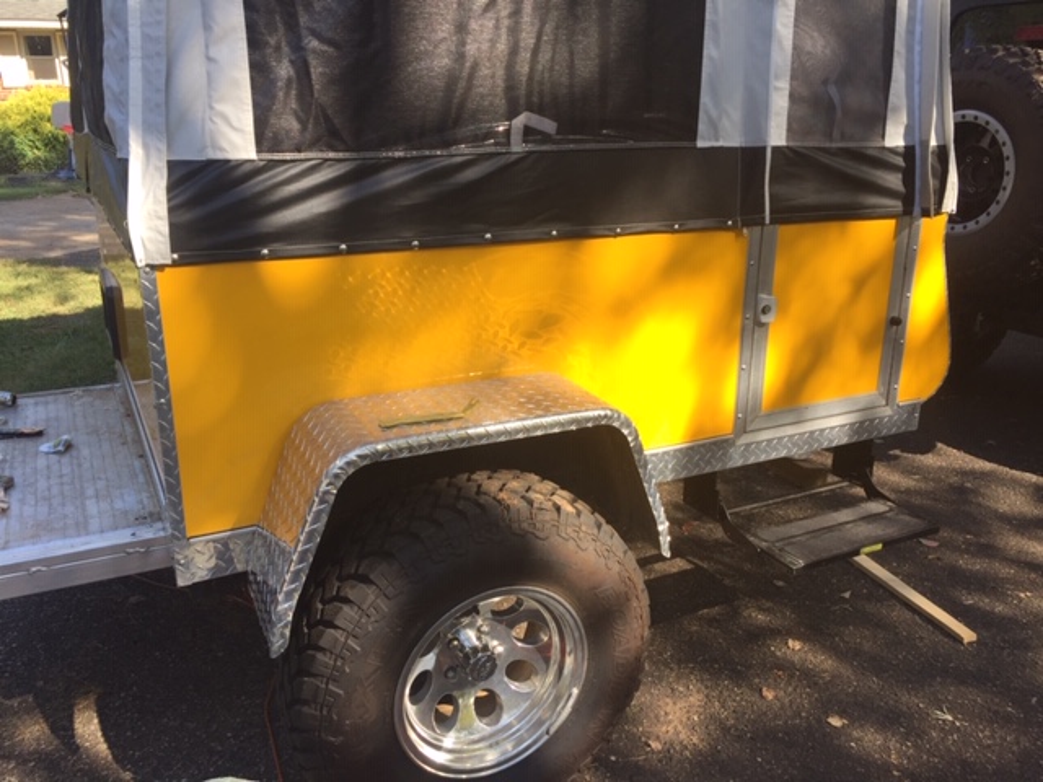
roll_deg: +0.2
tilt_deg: -16.3
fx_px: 874
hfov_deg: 61.7
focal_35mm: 29
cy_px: 391
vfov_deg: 48.2
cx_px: 522
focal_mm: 4.15
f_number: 2.2
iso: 32
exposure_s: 1/444
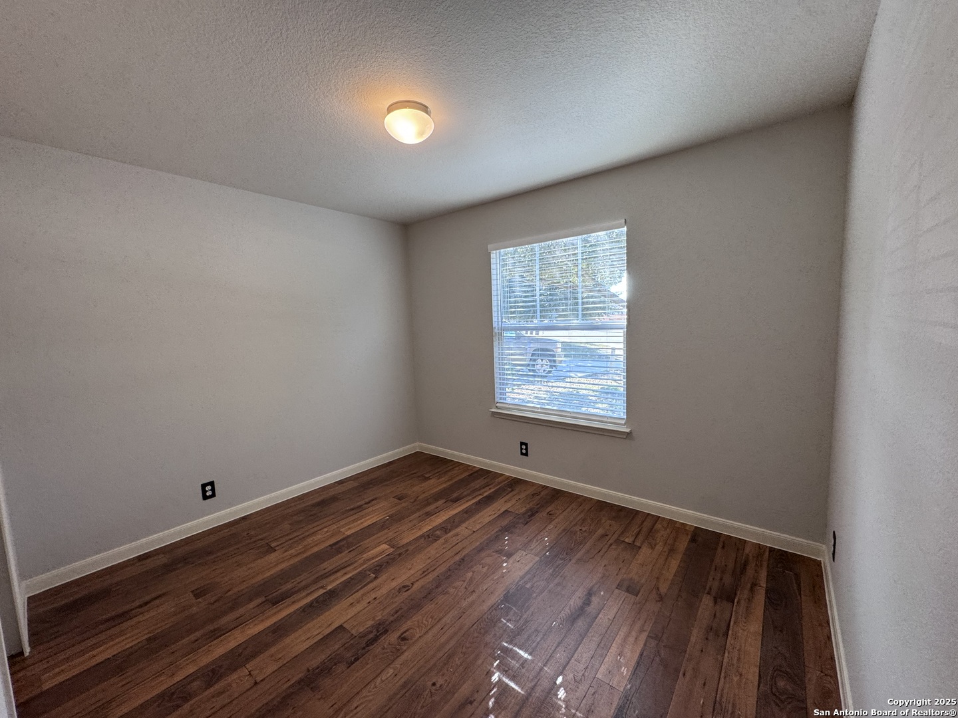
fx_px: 387
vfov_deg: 85.7
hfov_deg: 102.1
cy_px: 359
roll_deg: +2.3
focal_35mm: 14
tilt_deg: -5.1
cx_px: 479
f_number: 2.2
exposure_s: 1/120
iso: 160
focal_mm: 2.22
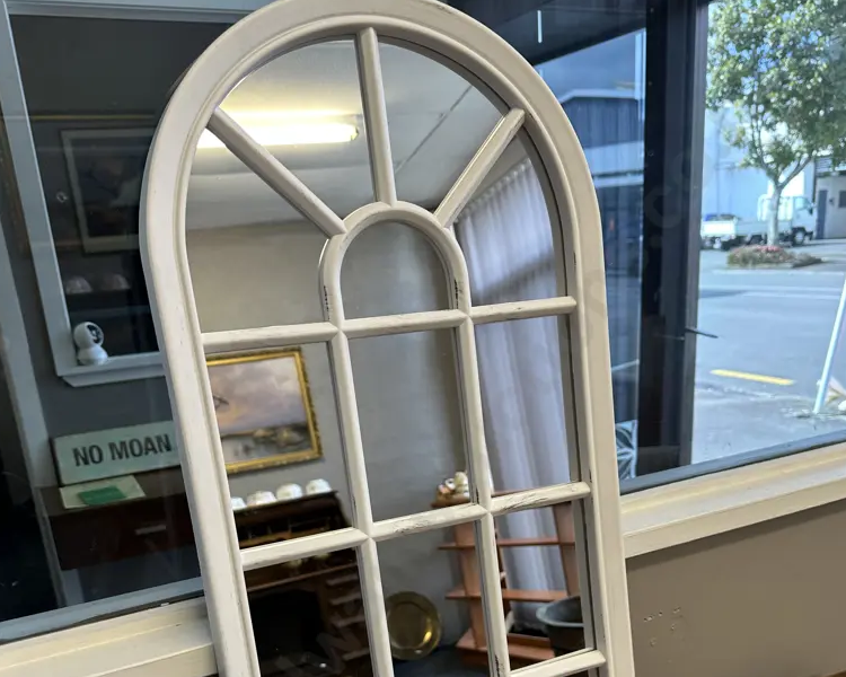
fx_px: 801
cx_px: 423
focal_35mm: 32
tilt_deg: -19.3
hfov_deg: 55.7
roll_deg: +4.3
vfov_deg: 43.9
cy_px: 528
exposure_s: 1/100
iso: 80
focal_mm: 6.86
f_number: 1.78
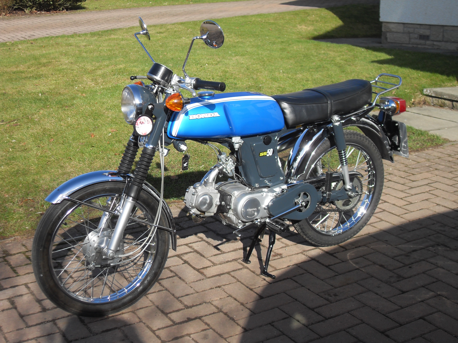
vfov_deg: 24.0
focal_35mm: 61
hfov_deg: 31.7
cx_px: 229
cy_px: 172
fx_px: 807
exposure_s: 1/90
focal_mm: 10.1
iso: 80
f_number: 9.1
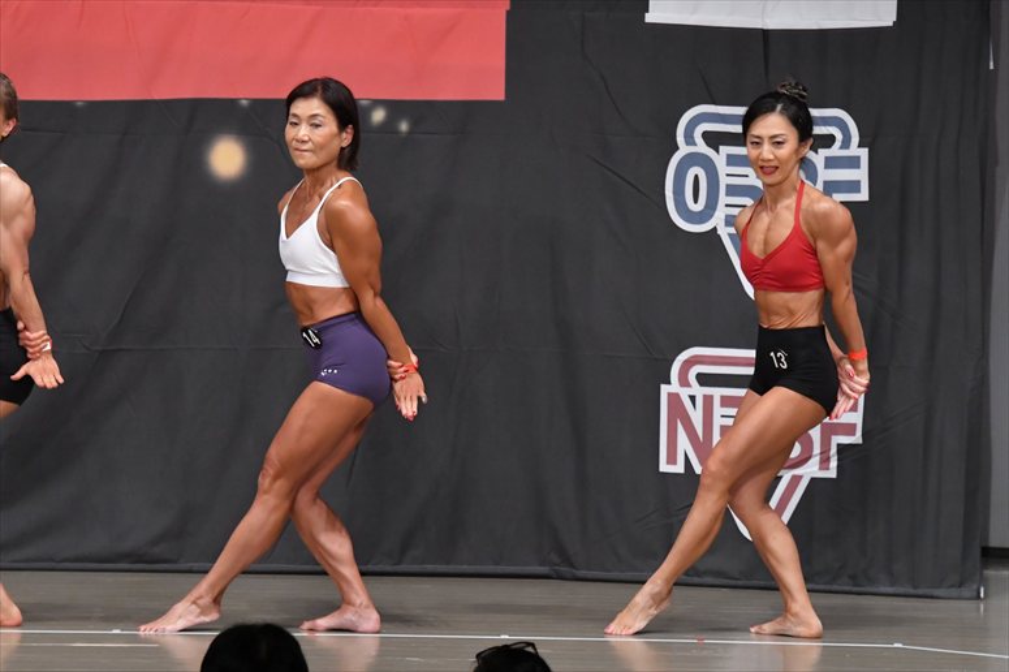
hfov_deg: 8.1
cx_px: 504
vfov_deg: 5.4
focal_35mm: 255
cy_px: 336
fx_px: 7144
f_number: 5.6
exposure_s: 1/400
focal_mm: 170
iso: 5000
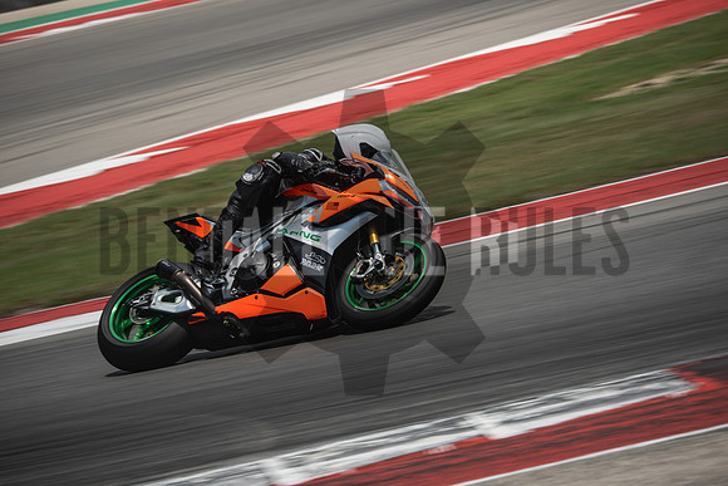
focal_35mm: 300
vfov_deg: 4.6
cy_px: 243
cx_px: 364
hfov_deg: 6.9
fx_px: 6068
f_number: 9
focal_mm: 200
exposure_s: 1/200
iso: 125
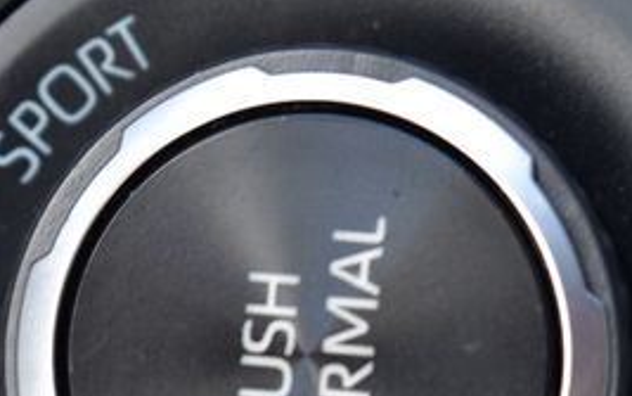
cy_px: 332
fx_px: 3467
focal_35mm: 201
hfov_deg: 10.4
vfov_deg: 6.5
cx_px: 338
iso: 400
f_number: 7.1
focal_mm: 55
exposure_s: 1/25
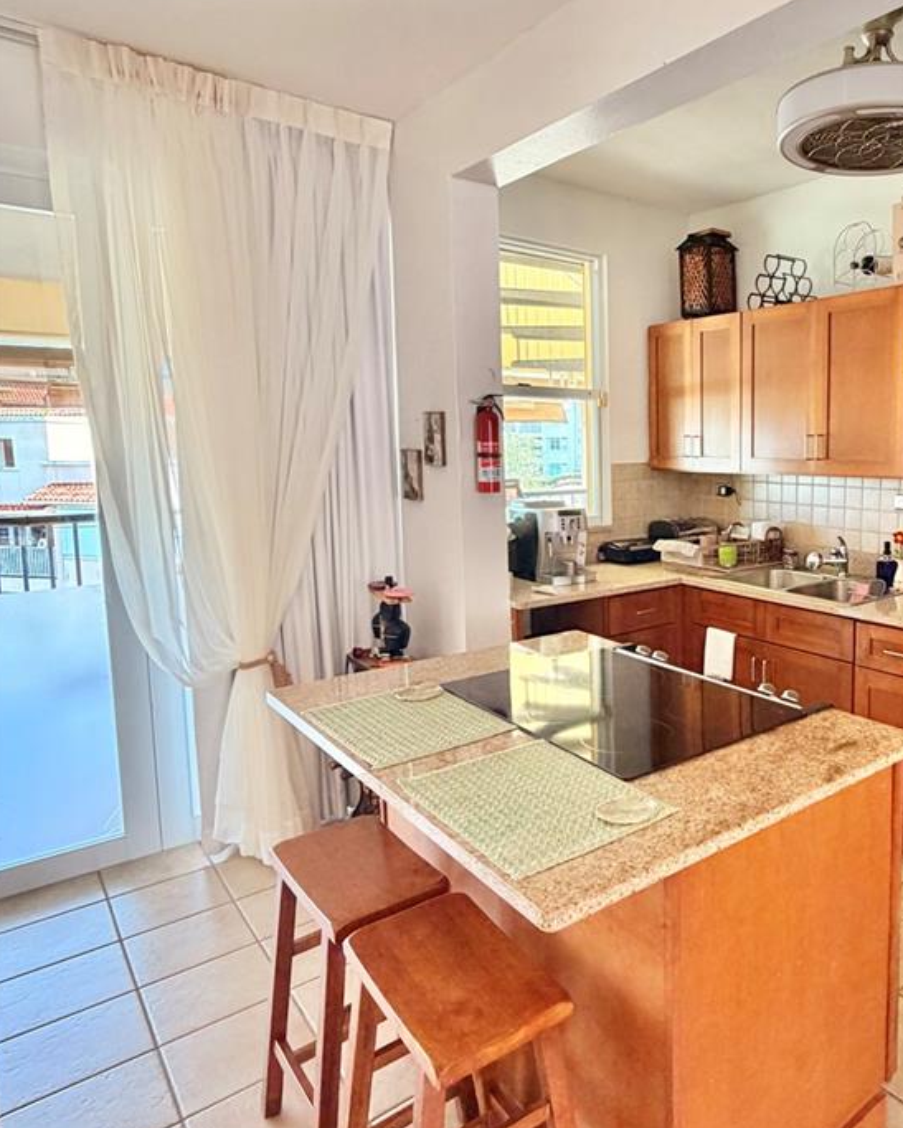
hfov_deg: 54.4
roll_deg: -0.3
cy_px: 527
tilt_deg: -5.7
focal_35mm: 24
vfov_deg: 70.2
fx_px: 801
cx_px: 733
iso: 160
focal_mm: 2.22
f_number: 2.2
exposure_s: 1/60
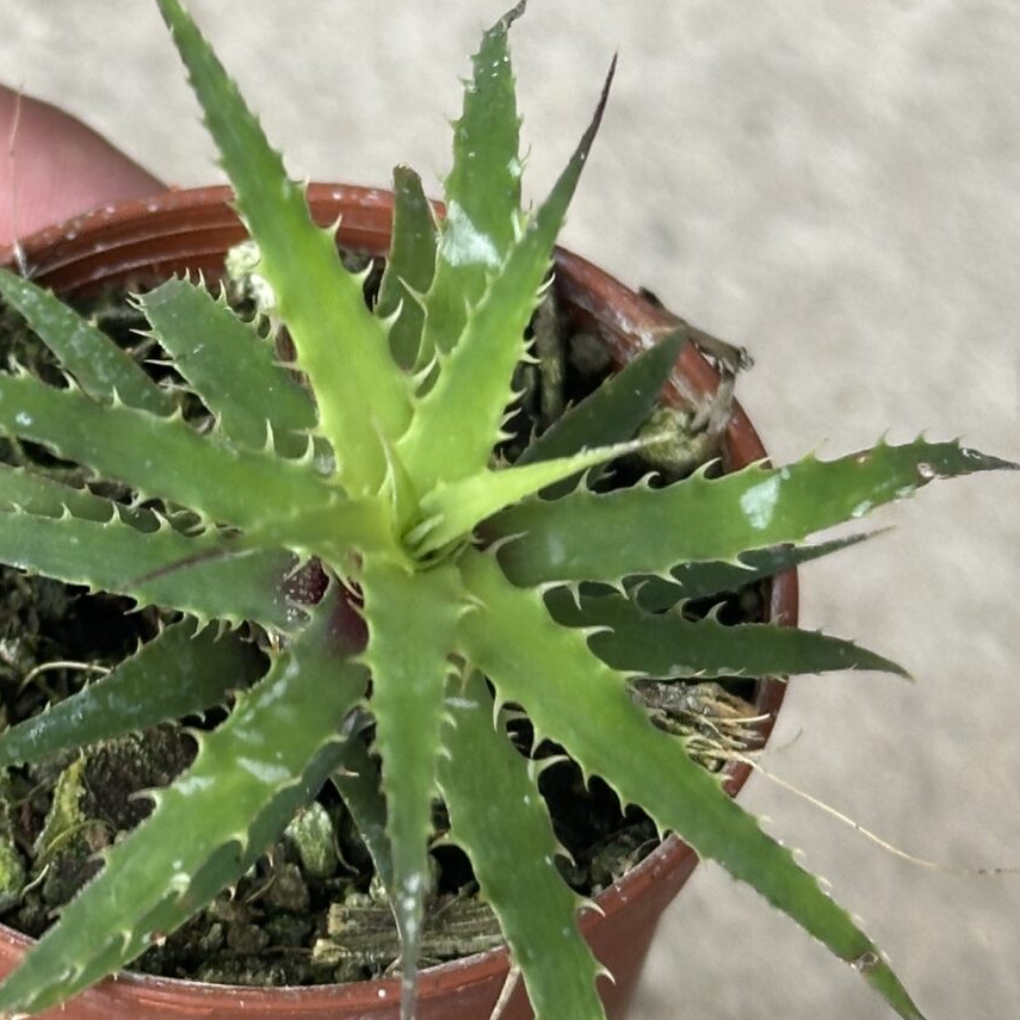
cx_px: 223
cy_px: 296
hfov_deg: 13.7
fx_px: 4234
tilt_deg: -54.9
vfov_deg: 13.7
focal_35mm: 127
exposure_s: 1/50
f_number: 1.78
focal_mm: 6.86
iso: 100
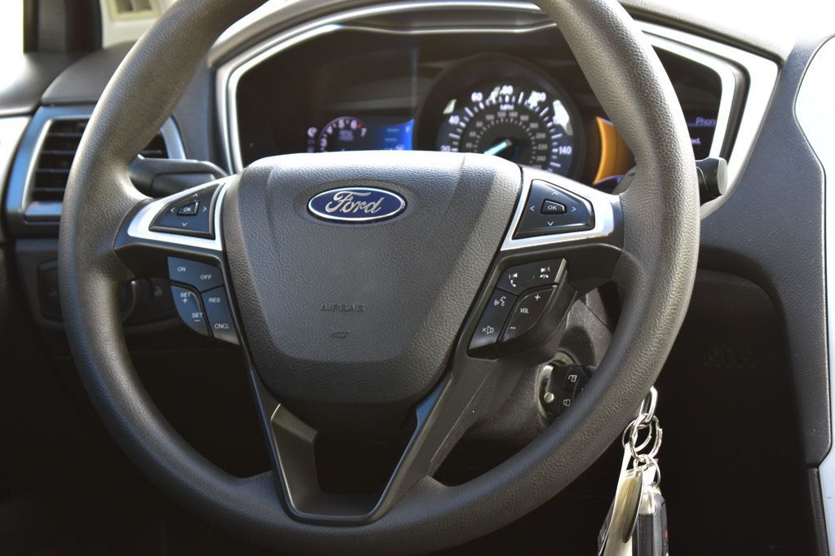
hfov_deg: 24.6
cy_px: 278
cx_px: 418
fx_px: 1913
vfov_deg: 16.5
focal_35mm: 82
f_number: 6.3
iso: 400
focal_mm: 55
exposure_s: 1/15
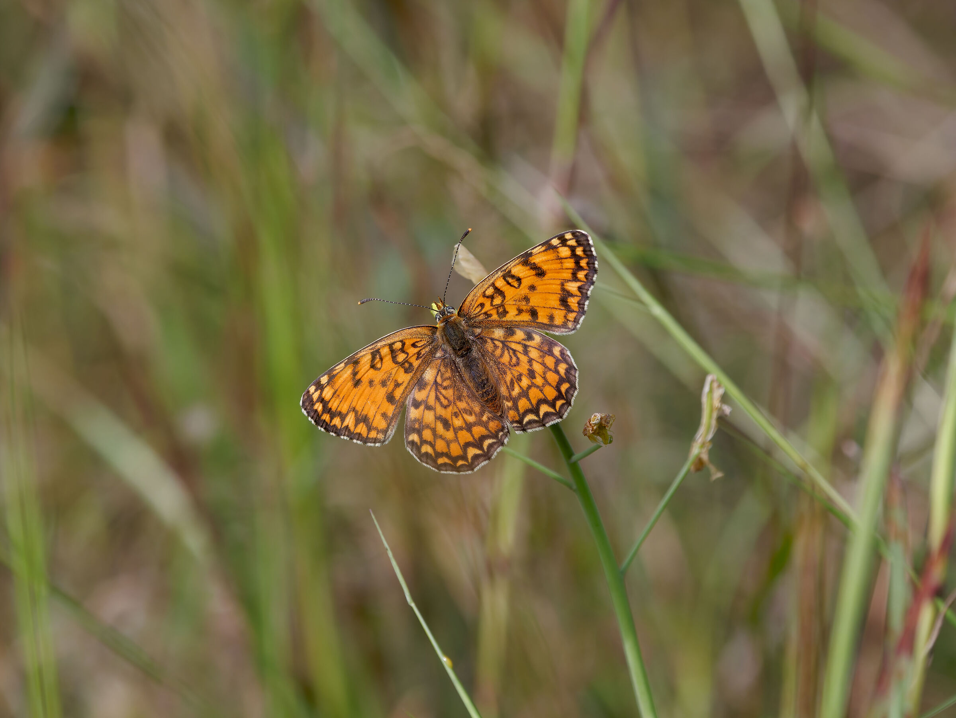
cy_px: 359
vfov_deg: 1.9
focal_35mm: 800
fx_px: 22103
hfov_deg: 2.5
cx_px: 478
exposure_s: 1/800
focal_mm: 400
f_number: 9
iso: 500
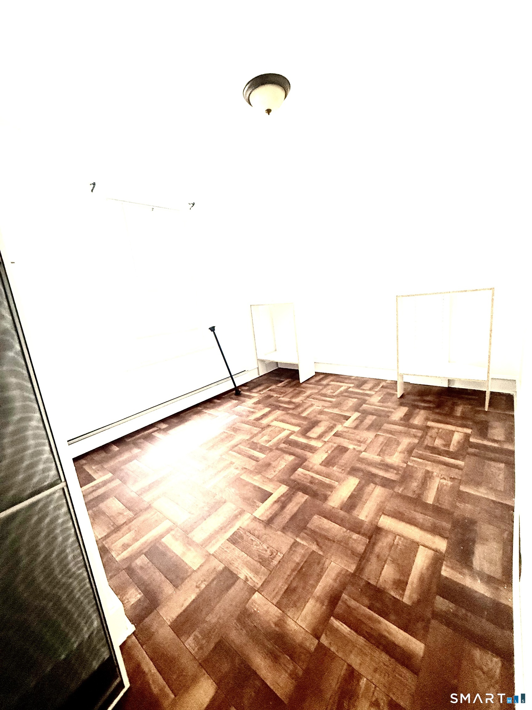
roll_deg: +5.2
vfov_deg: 102.1
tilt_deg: -8.6
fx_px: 287
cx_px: 266
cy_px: 355
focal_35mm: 14
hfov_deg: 85.7
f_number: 2.2
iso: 320
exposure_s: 1/60
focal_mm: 2.22
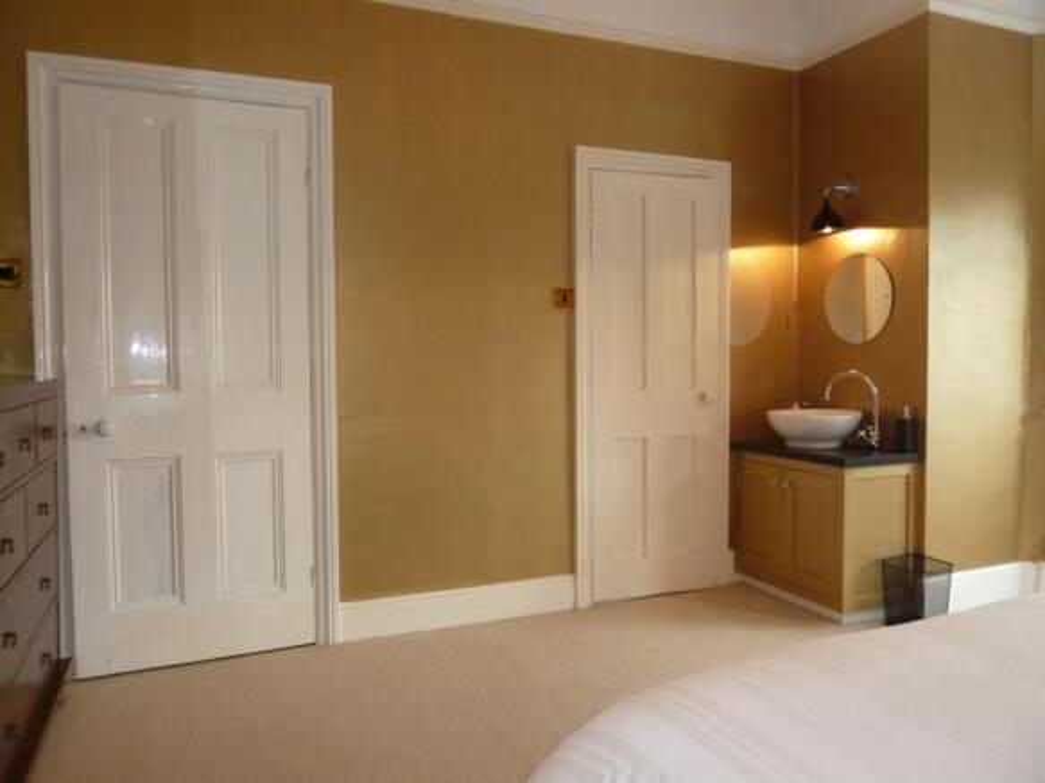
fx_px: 755
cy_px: 392
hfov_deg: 69.4
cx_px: 522
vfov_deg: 54.9
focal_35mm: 25
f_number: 3.3
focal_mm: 4.1
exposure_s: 1/30
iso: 250
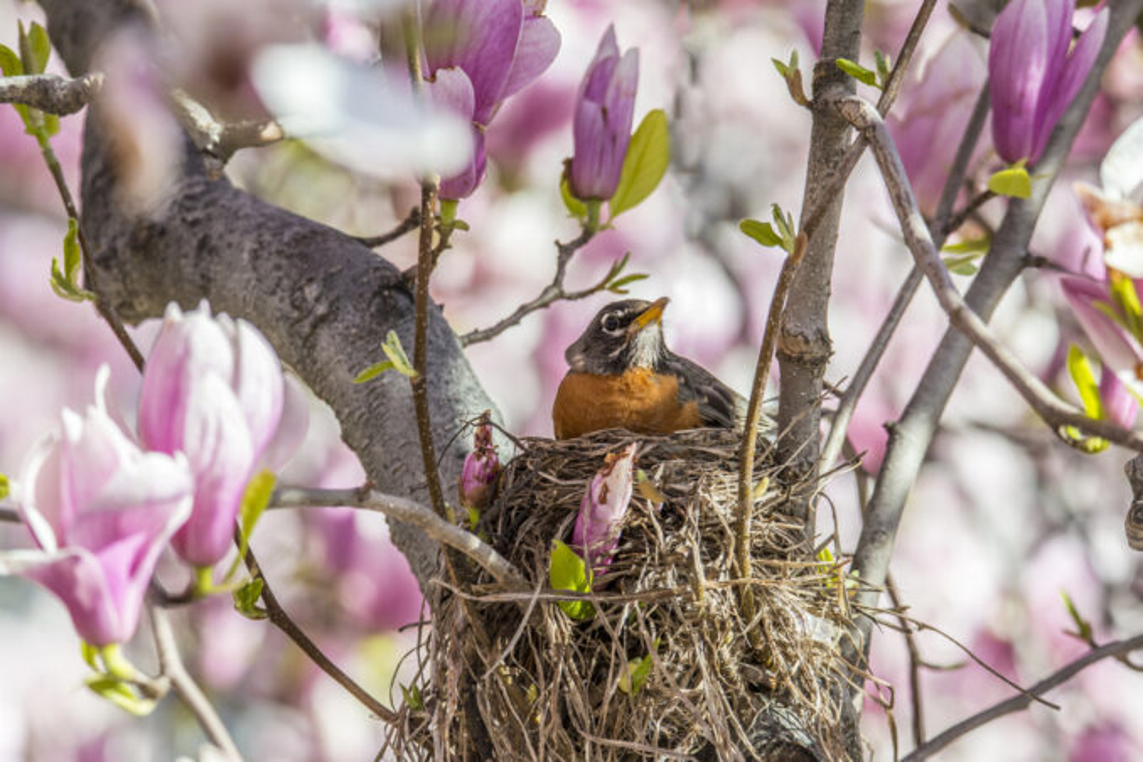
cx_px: 572
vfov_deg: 3.9
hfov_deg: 5.9
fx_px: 11112
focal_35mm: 350
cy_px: 381
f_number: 8
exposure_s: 1/1250
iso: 800
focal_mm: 350
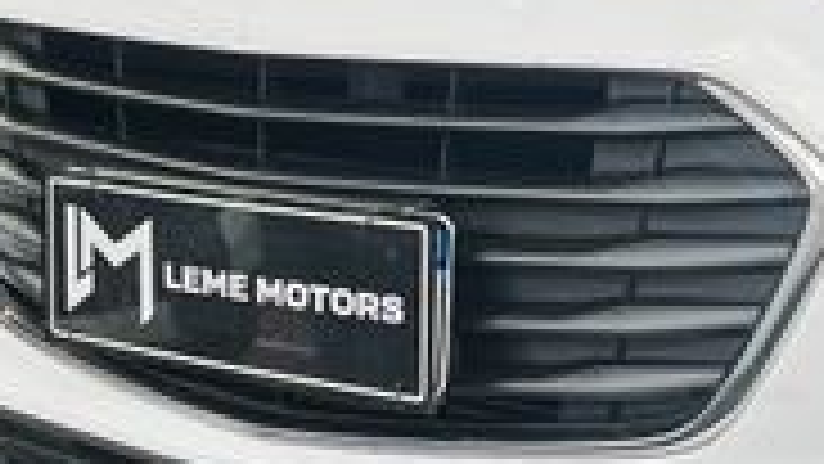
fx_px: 1595
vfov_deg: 15.8
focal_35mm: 73
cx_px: 932
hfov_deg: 26.4
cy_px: -126
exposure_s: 1/524
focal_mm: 5.1
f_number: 1.6
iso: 50
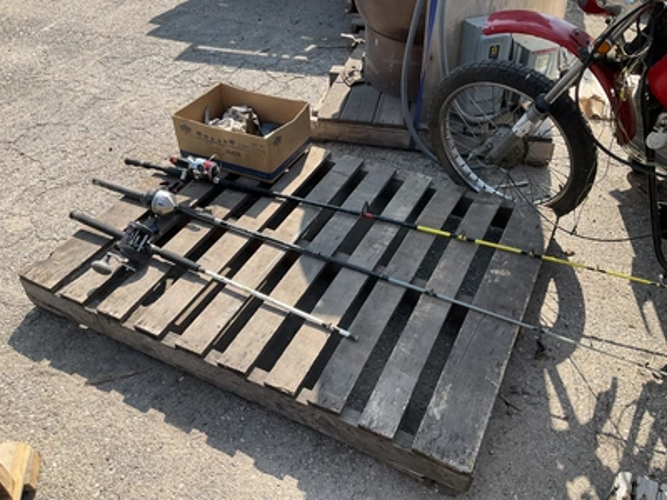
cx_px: 334
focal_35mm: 29
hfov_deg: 61.7
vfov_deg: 48.2
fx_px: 559
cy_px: 250
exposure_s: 1/719
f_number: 1.8
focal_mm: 3
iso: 25
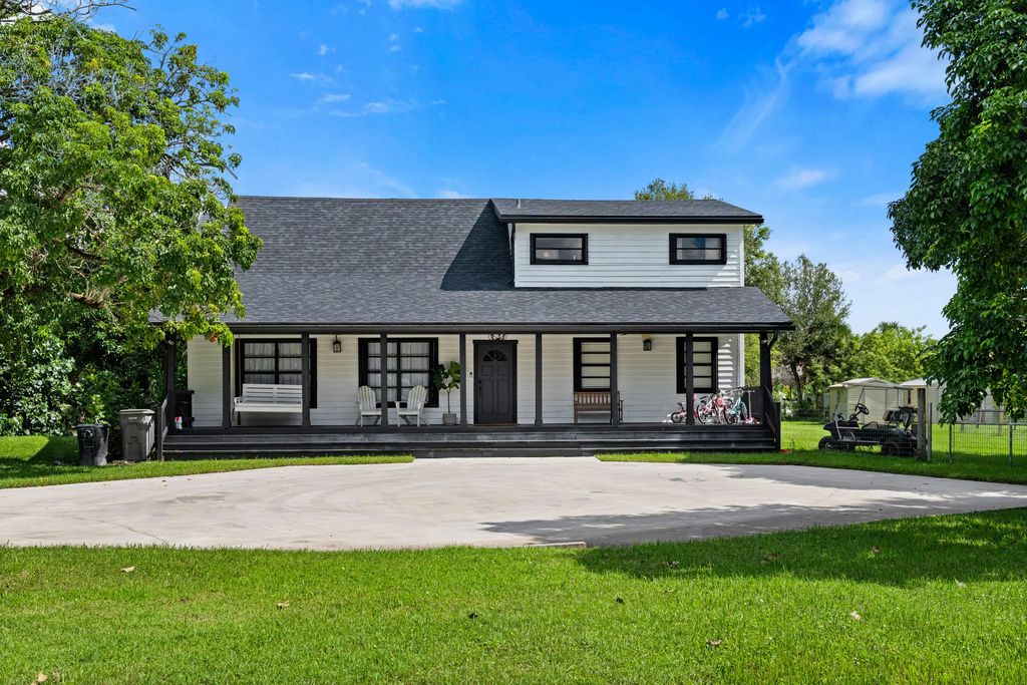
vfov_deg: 37.9
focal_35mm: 35
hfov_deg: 54.4
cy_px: 342
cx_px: 514
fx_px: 999
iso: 800
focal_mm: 35
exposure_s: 1/320
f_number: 7.1
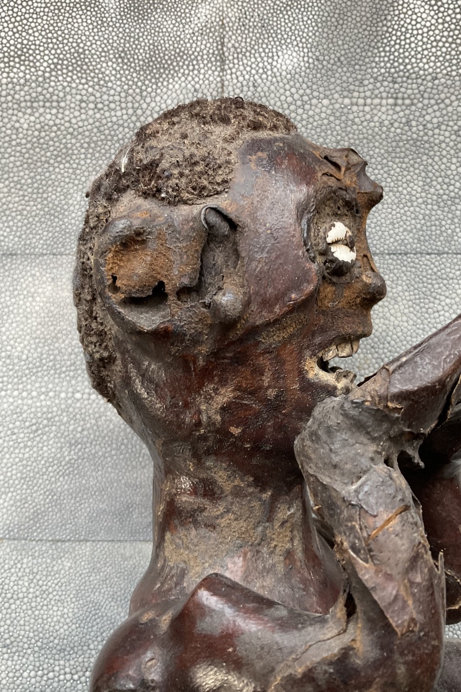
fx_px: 596
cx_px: 259
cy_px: 345
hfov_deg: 42.2
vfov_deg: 60.3
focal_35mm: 31
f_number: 1.8
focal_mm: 3
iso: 160
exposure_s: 1/60
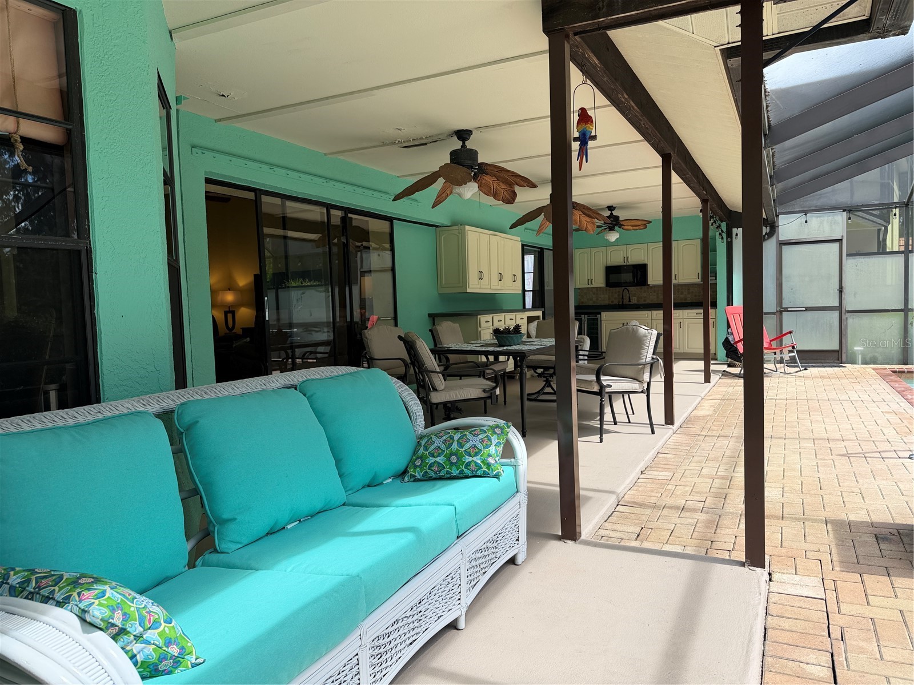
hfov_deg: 71.6
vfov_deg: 56.8
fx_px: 634
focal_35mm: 24
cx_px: 457
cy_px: 342
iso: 80
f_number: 1.78
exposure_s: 1/589
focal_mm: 6.76
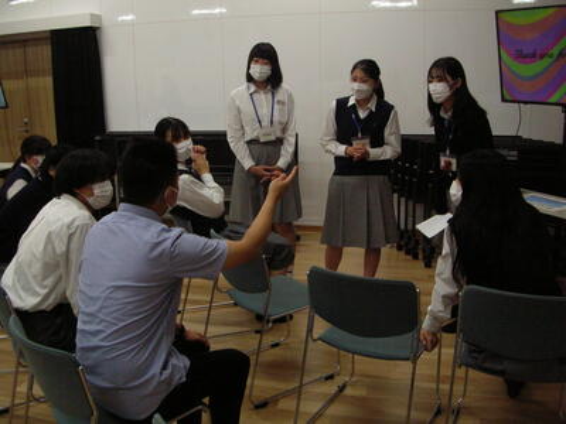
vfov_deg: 40.7
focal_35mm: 35
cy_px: 212
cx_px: 283
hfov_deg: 52.6
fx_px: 572
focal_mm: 5.8
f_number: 2.8
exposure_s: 1/90
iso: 200
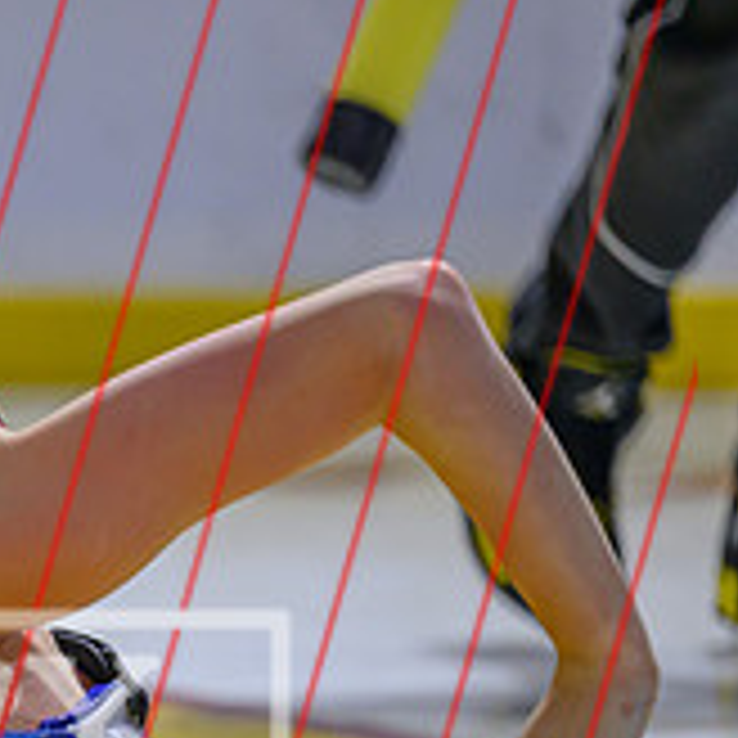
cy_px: 875
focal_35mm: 572
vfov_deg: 3.1
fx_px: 13797
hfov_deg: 3.0
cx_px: -604
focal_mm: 165
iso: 1250
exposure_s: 1/800
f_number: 2.8
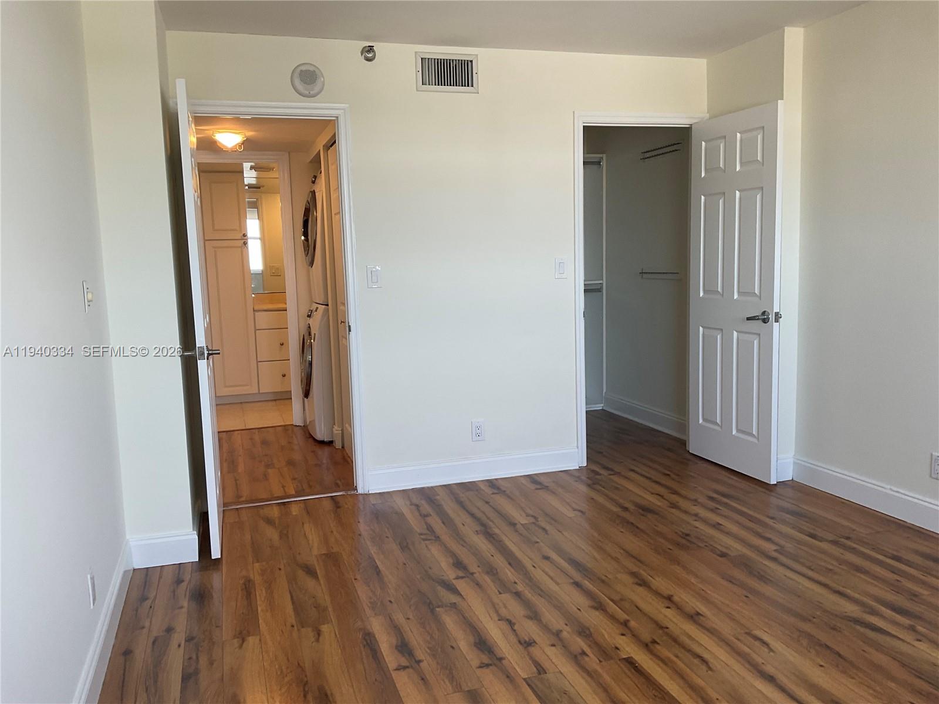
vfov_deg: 48.2
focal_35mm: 29
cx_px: 470
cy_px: 352
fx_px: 787
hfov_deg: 61.7
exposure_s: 1/60
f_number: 1.8
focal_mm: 3
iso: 40
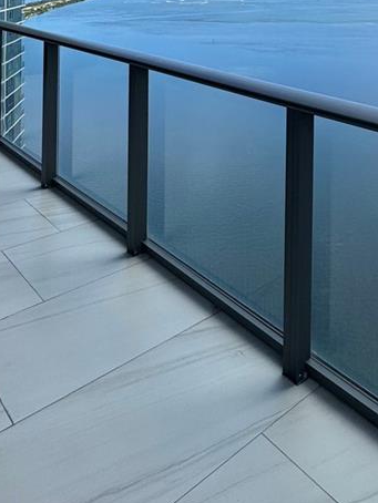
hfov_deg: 37.9
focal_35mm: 37
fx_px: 538
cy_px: -32
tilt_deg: +0.1
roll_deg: +0.0
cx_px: 275
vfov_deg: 41.4
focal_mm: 2.22
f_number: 2.2
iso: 50
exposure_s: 1/2674
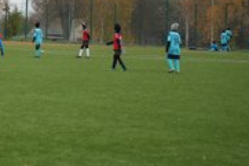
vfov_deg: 8.3
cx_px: 4
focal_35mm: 166
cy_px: 13
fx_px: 1149
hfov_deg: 12.2
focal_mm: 75
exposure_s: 1/800
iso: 2500
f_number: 3.2
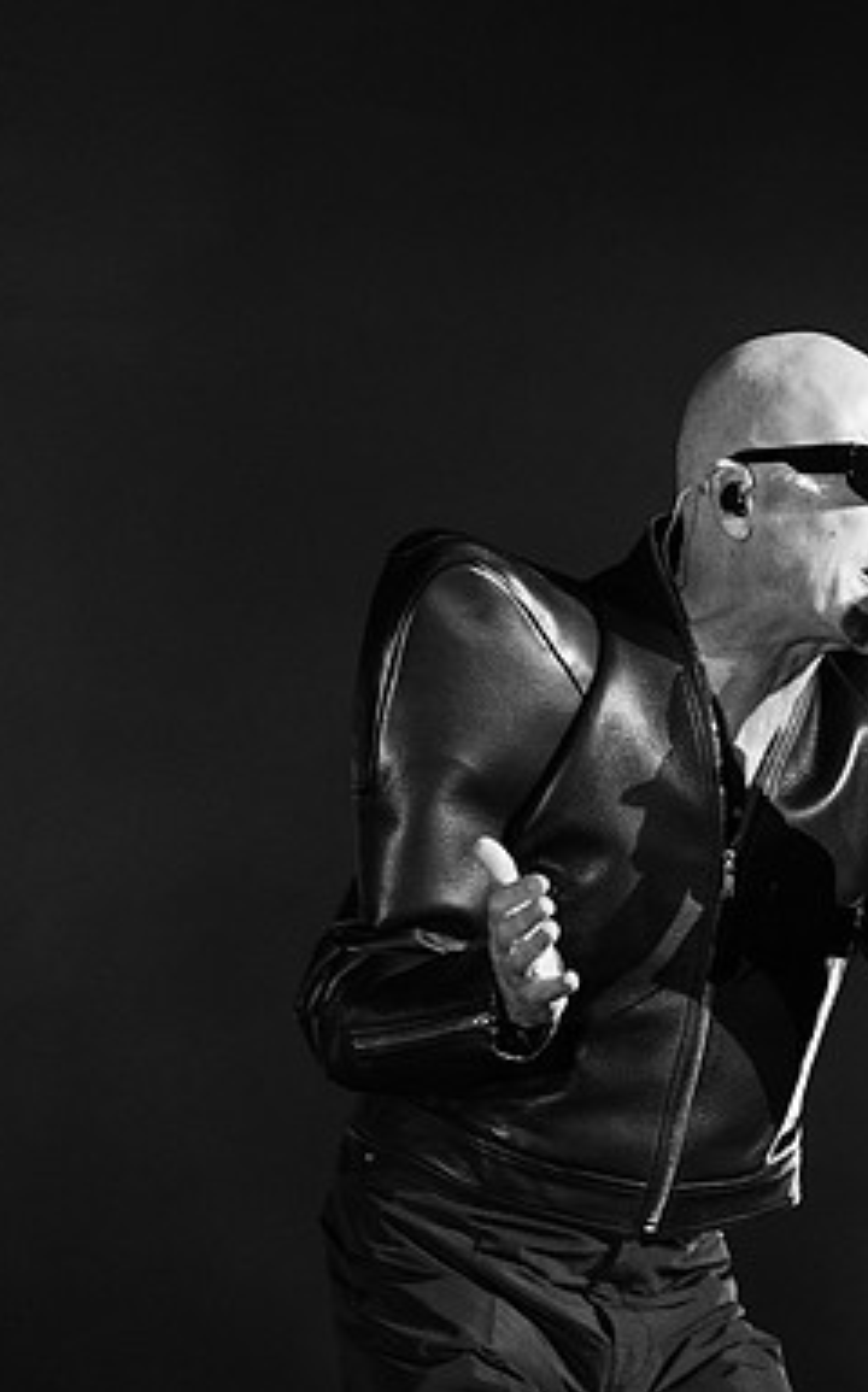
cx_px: 767
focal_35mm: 628
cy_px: 602
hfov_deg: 2.1
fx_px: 23814
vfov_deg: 3.3
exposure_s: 1/250
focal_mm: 360
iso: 4000
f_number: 5.6
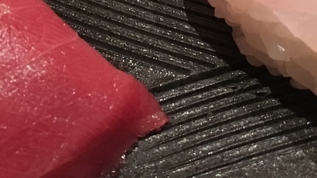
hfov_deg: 22.9
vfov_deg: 12.8
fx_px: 781
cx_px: 183
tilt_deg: -48.4
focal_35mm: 93
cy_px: -16
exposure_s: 1/15
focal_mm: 4.15
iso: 200
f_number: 2.2
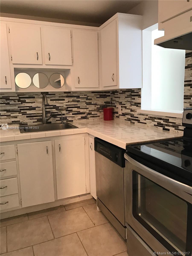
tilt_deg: -6.8
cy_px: 128
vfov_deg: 63.4
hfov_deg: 49.7
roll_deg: +2.5
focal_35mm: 28
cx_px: 96
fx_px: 207
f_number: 1.8
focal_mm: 3.99
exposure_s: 1/30
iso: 40
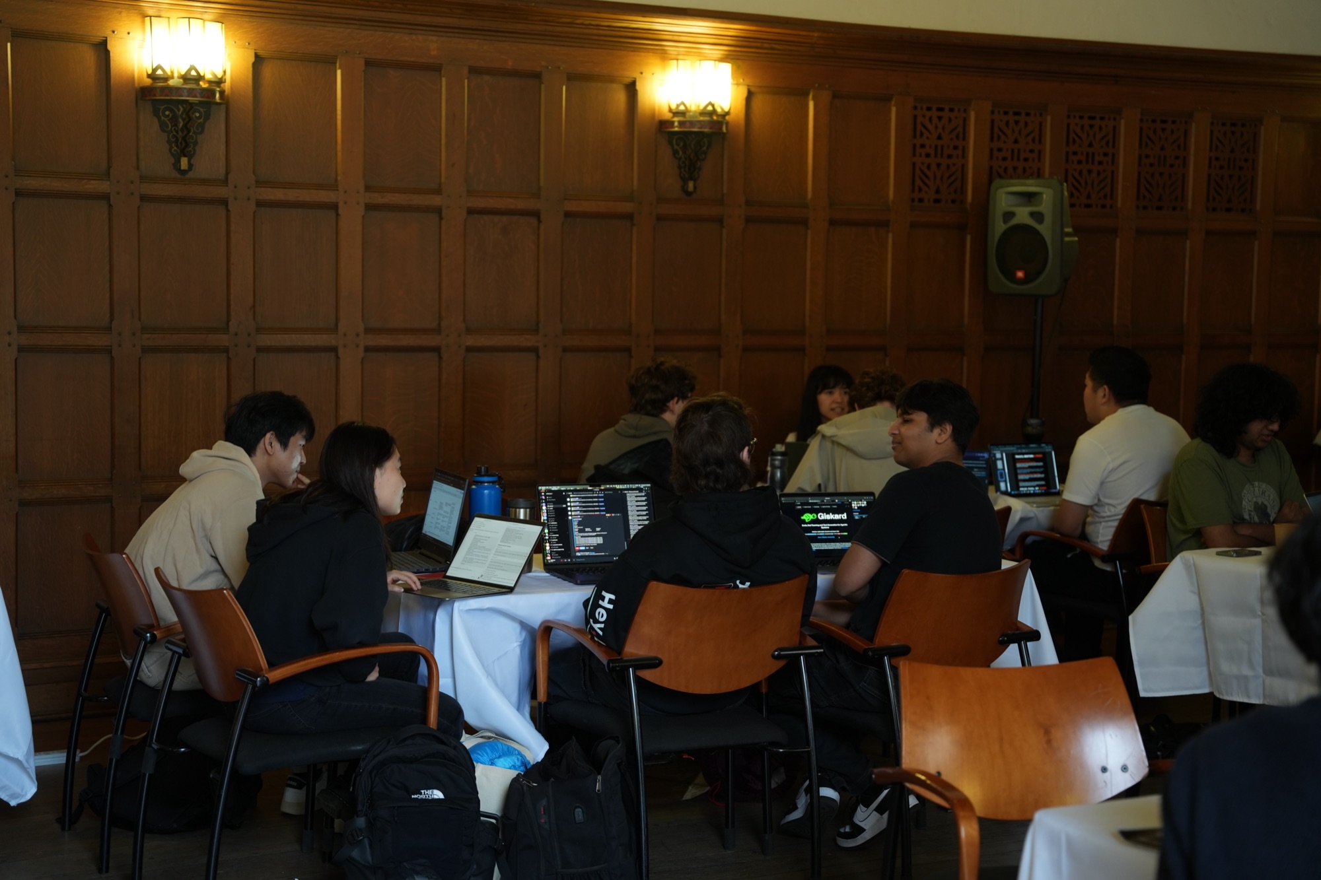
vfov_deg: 22.9
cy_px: 440
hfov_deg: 33.8
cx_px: 660
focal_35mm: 59
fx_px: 2172
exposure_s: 1/50
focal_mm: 59.2
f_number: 2.8
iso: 640
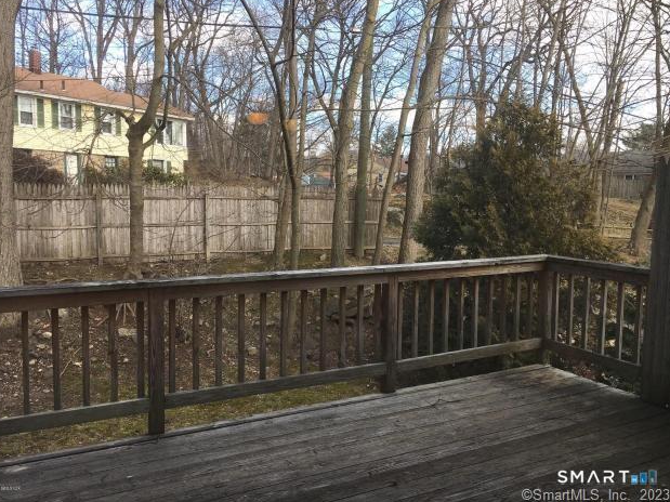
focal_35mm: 30
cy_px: 246
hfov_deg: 60.0
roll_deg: -0.9
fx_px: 581
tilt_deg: -6.0
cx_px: 331
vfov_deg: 46.8
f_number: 2.2
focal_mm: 4.15
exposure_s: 1/267
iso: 25
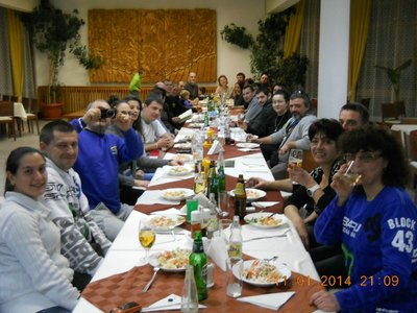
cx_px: 208
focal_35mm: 41
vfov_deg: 35.1
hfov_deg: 45.8
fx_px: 494
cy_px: 156
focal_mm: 6.72
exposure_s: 1/30
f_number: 3.1
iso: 400
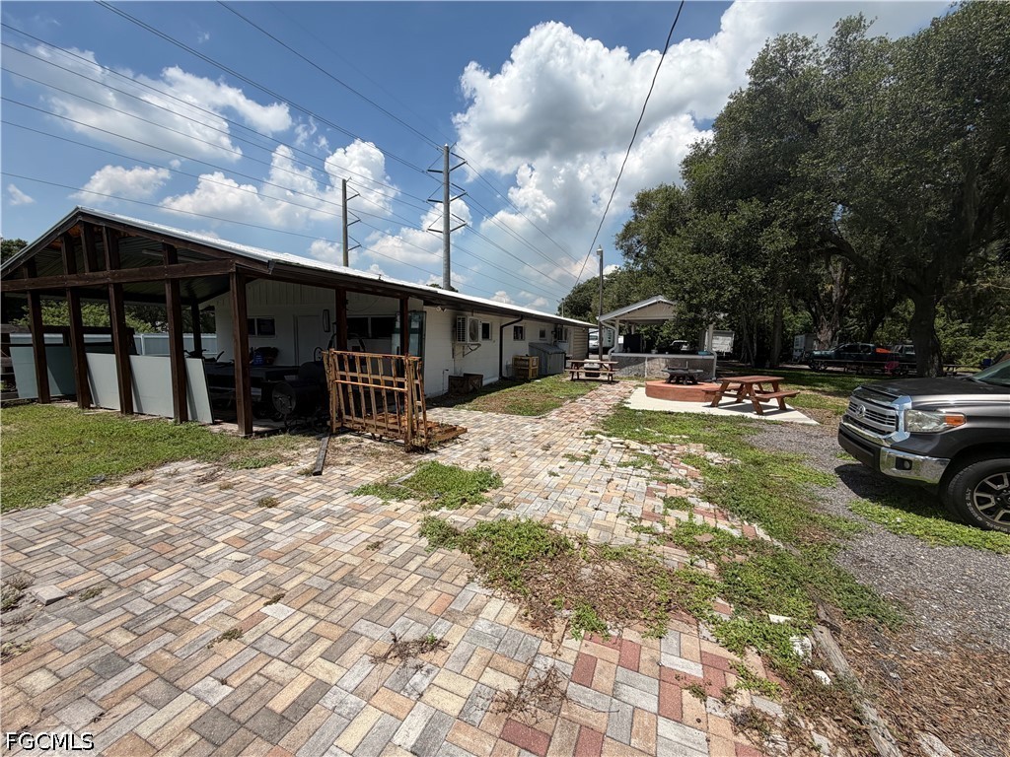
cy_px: 378
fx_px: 408
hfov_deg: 102.1
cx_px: 505
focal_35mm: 14
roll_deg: -1.4
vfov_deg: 85.7
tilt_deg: -5.5
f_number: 2.2
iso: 20
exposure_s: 1/1189
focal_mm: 2.22
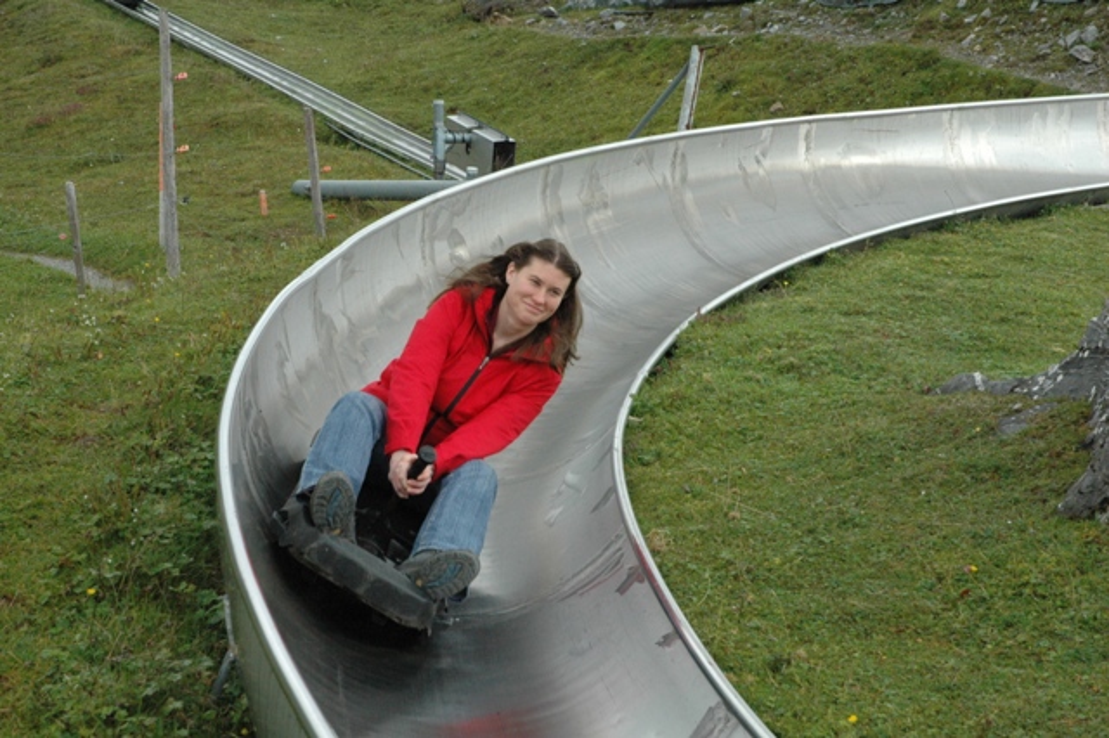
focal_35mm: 75
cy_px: 369
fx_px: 2309
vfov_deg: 18.2
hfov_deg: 27.0
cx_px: 554
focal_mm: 50
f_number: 10
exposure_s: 1/400
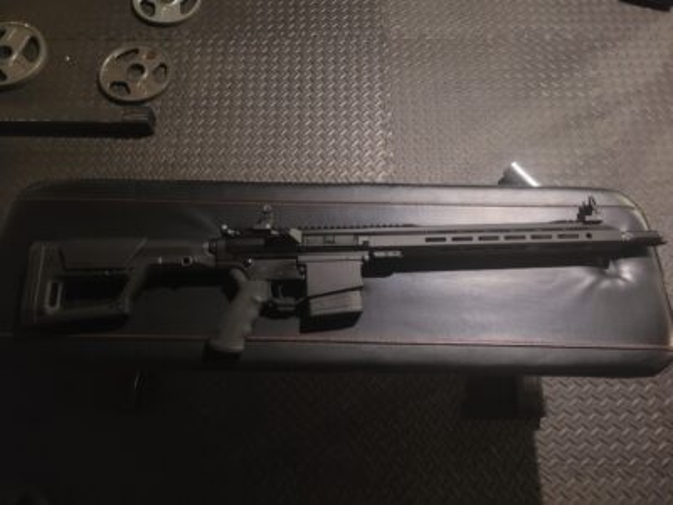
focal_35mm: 26
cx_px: 336
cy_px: 252
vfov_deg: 53.1
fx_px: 505
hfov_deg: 67.3
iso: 1250
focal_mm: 5.4
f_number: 1.8
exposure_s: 1/8
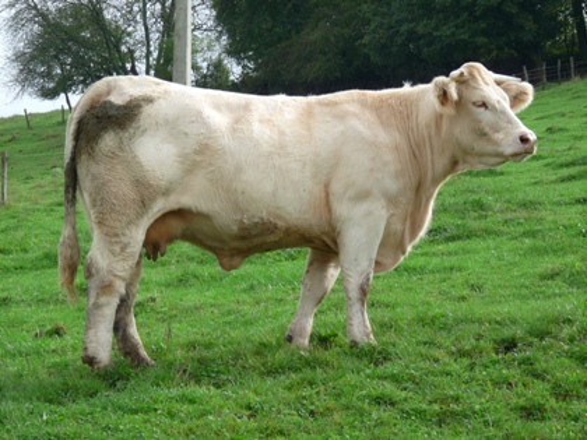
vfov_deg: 12.1
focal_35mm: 122
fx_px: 2069
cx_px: 294
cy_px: 220
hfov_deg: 16.1
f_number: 3.6
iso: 100
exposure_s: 1/500
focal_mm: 21.6
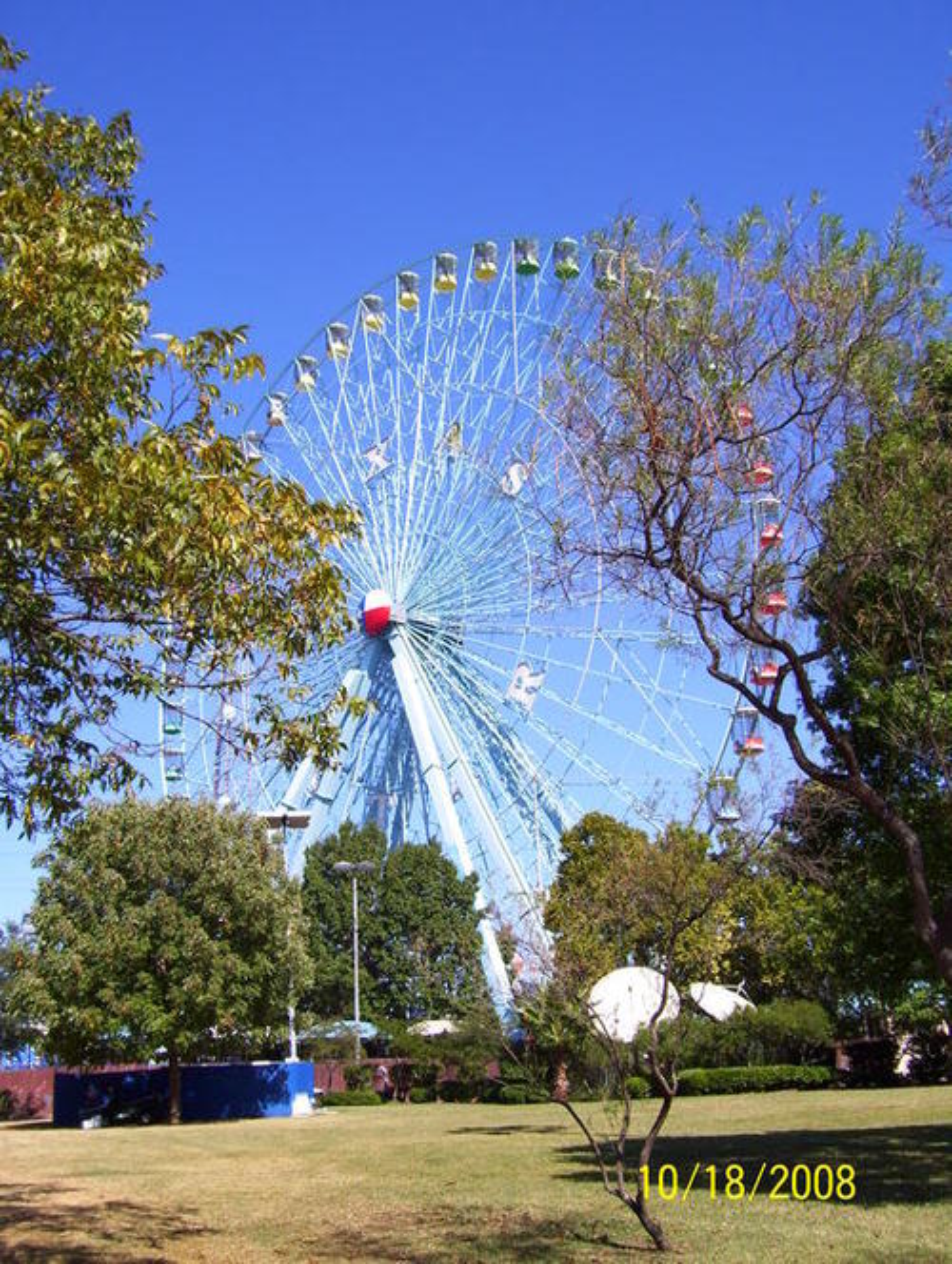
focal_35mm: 36
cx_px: 476
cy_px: 632
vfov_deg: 51.3
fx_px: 1317
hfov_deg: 39.8
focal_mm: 6
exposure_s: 1/500
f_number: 4.8
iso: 80
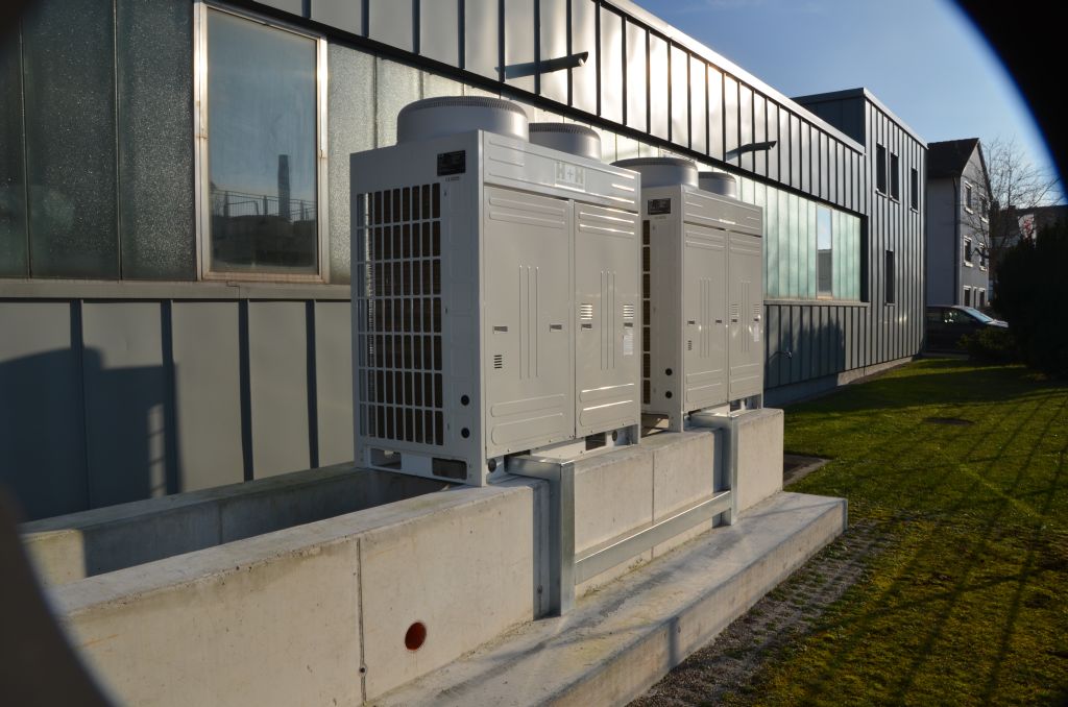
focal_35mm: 27
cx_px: 534
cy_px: 354
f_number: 13
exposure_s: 1/200
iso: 100
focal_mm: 18
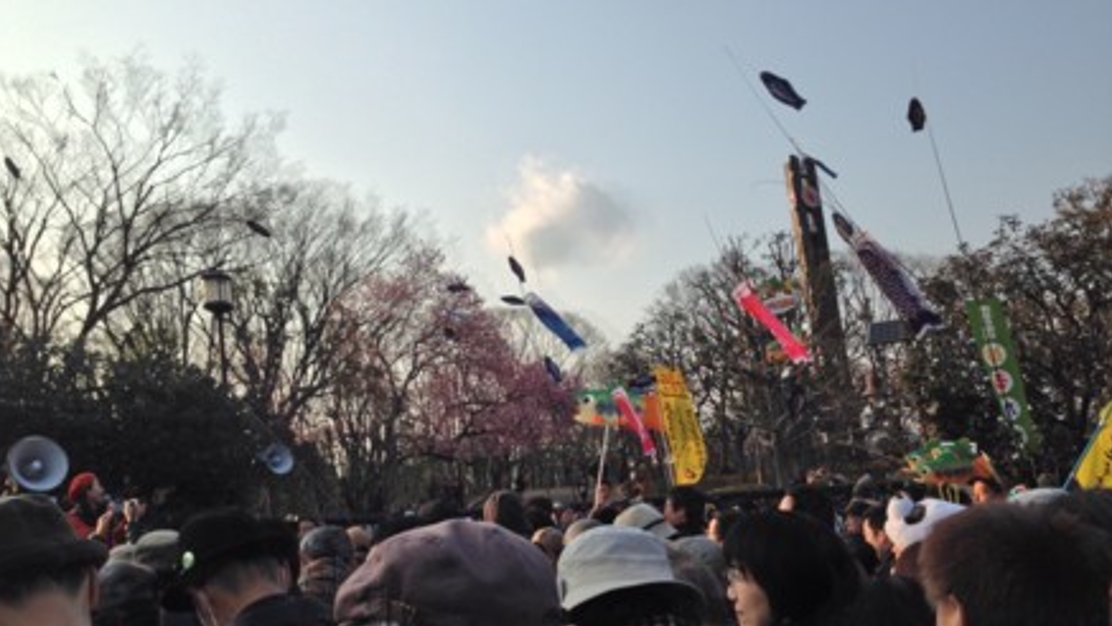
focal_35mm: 37
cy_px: 364
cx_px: 545
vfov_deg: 31.9
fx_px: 1091
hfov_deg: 54.0
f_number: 2.4
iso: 50
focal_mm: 4.12
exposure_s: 1/1178
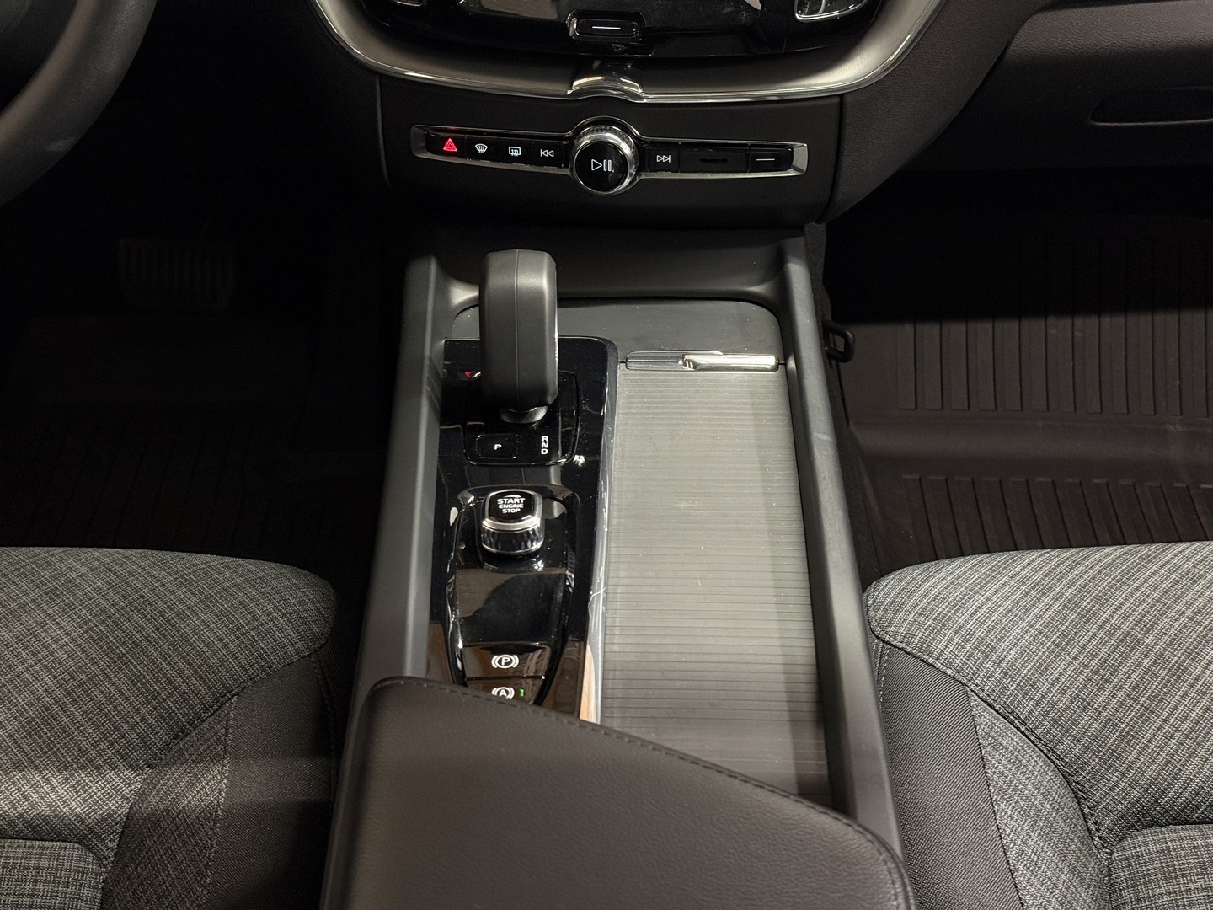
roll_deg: +0.6
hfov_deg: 39.7
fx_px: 1682
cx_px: 606
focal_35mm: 48
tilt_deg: -37.6
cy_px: 455
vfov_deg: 30.3
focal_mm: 6.76
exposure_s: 1/40
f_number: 1.78
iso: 500
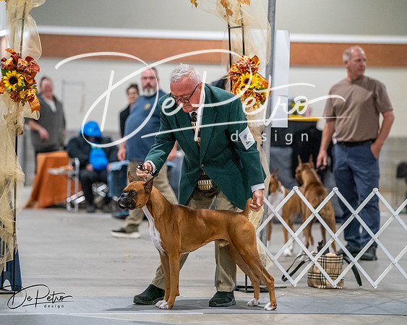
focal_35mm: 202
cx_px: 204
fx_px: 2427
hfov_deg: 9.6
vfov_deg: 7.7
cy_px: 162
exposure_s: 1/250
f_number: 3.5
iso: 6400
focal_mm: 179
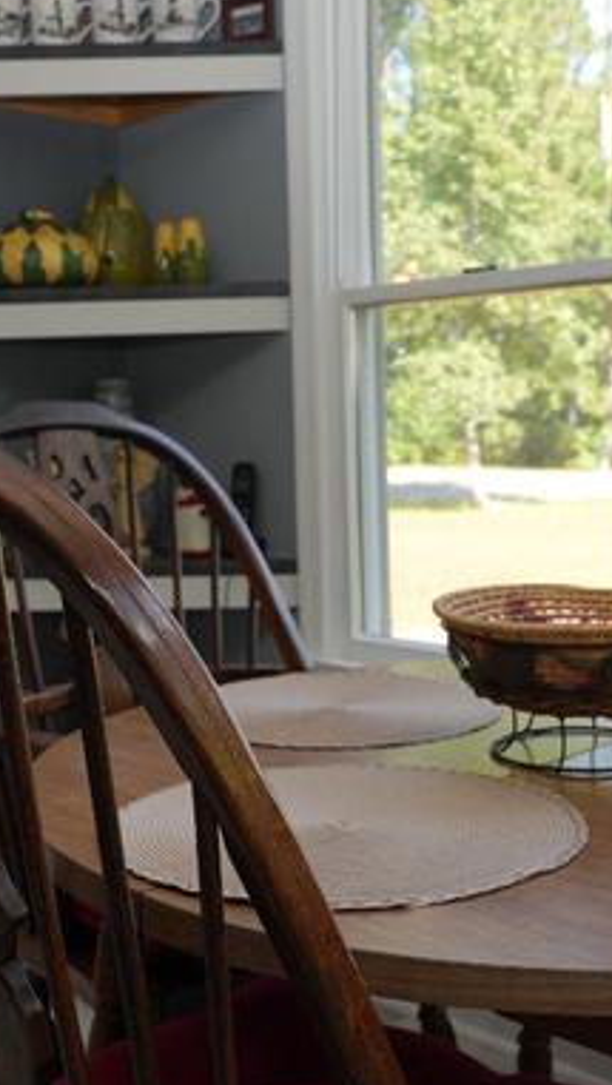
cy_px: 585
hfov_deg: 26.3
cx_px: 455
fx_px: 1295
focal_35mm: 45
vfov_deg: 45.4
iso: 125
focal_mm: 16
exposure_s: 1/60
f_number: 4
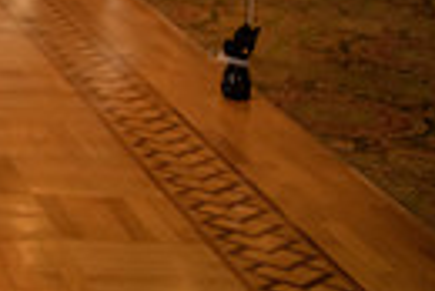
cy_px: -129
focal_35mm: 143
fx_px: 1730
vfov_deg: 9.4
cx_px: -485
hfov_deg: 12.3
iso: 1000
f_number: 3.2
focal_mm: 32
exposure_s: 1/125
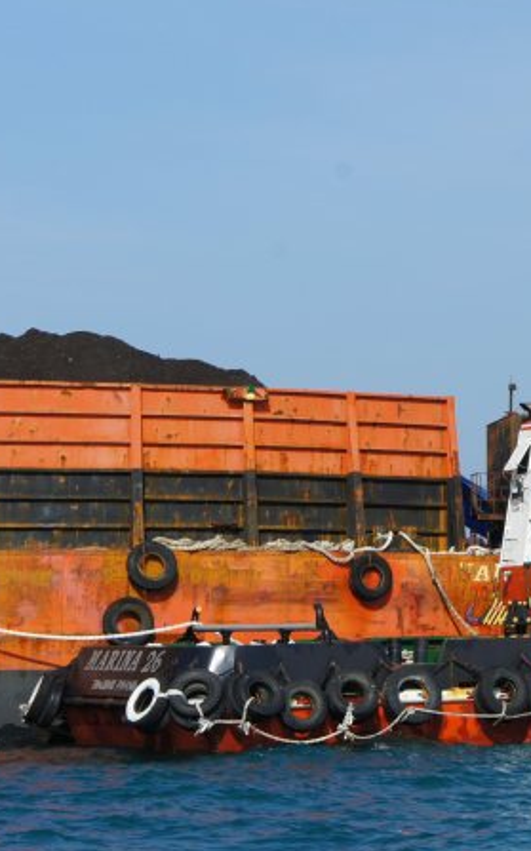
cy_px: 392
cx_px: 676
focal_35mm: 134
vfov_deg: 15.6
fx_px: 3104
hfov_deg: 9.6
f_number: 13
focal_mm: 49
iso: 200
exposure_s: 1/200
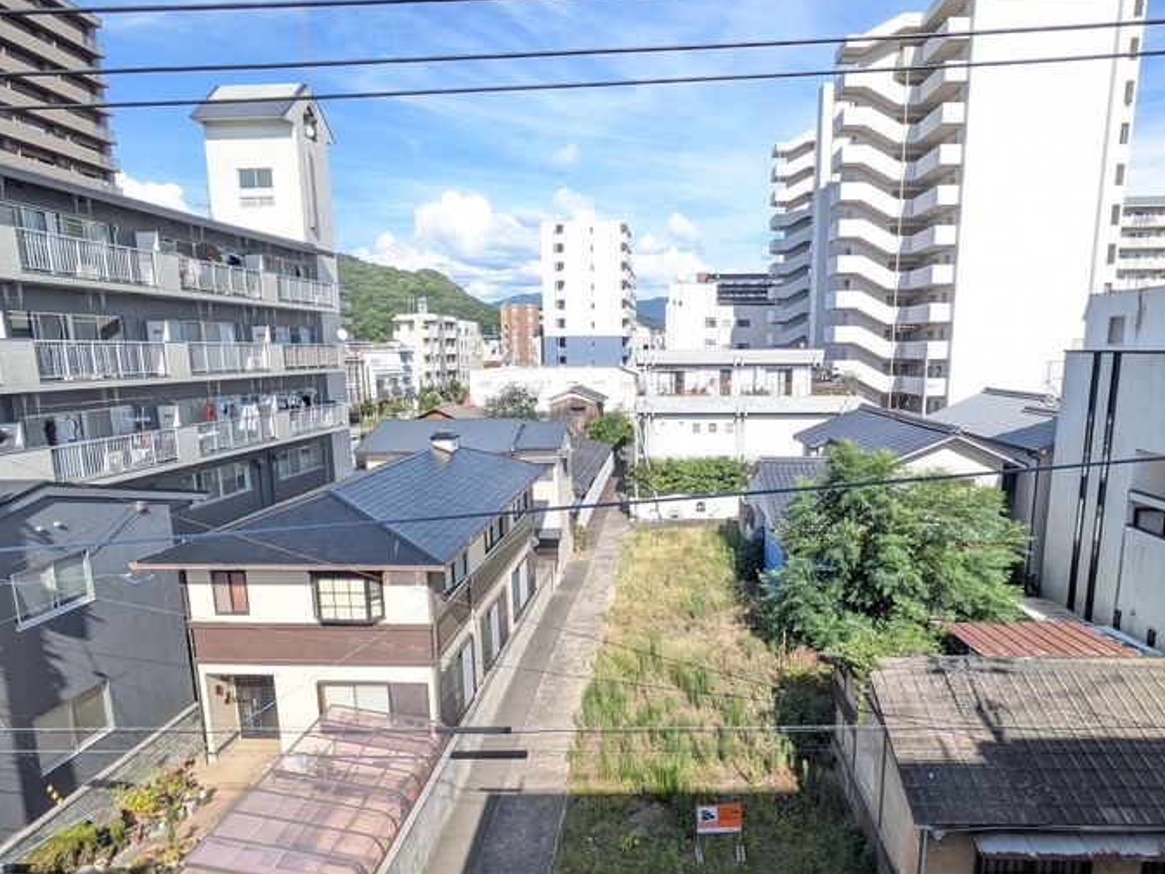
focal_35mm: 20
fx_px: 673
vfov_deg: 65.9
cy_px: 463
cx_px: 650
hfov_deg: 81.4
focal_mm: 1.83
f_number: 2.2
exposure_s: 1/2237
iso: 112
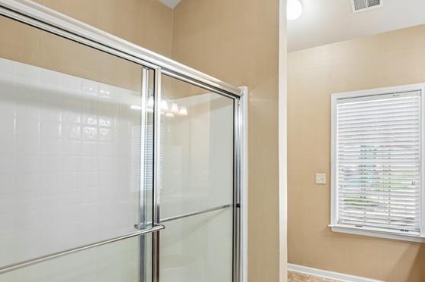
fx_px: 236
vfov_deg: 61.2
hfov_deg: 80.5
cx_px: 292
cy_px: 171
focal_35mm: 20
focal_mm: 14
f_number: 8
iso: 320
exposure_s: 1/10
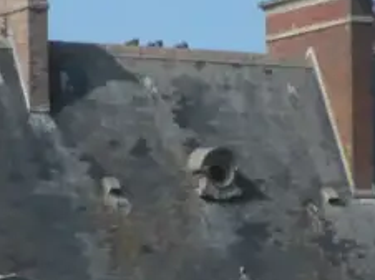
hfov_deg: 3.7
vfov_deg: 2.7
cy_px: 451
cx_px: 73
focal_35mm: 540
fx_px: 5844
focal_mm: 21
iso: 64
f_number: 7.1
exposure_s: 1/299
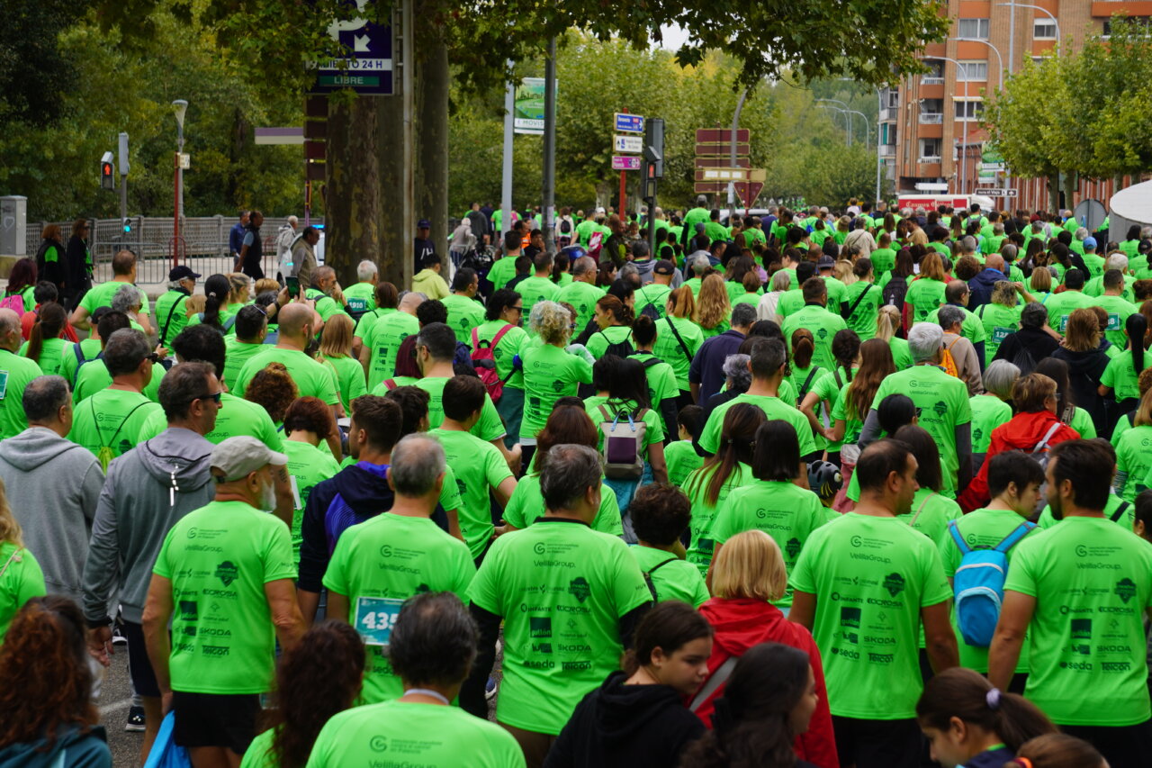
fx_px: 3839
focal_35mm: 120
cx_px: 576
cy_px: 384
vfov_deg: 11.4
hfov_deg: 17.1
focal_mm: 80
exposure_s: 1/125
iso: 100
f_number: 7.1
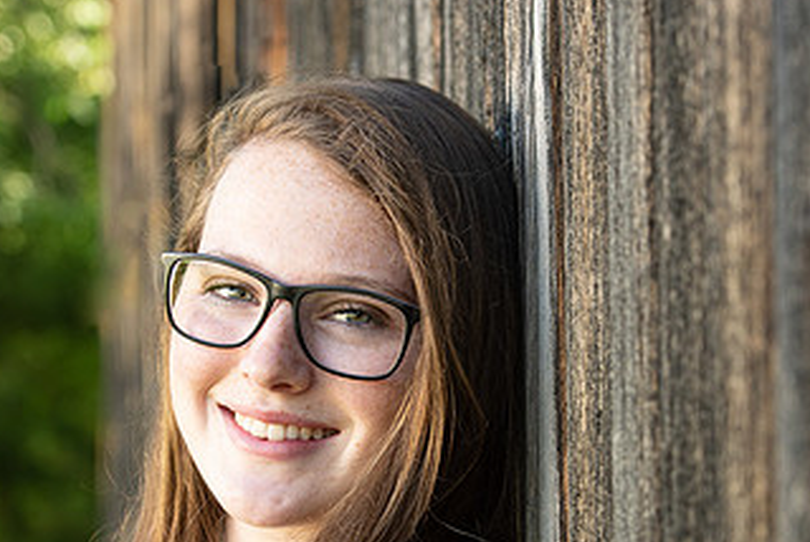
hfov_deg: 12.6
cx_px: 413
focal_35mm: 163
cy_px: 455
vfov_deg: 8.4
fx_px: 3671
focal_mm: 90
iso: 400
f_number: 5.6
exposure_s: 1/200
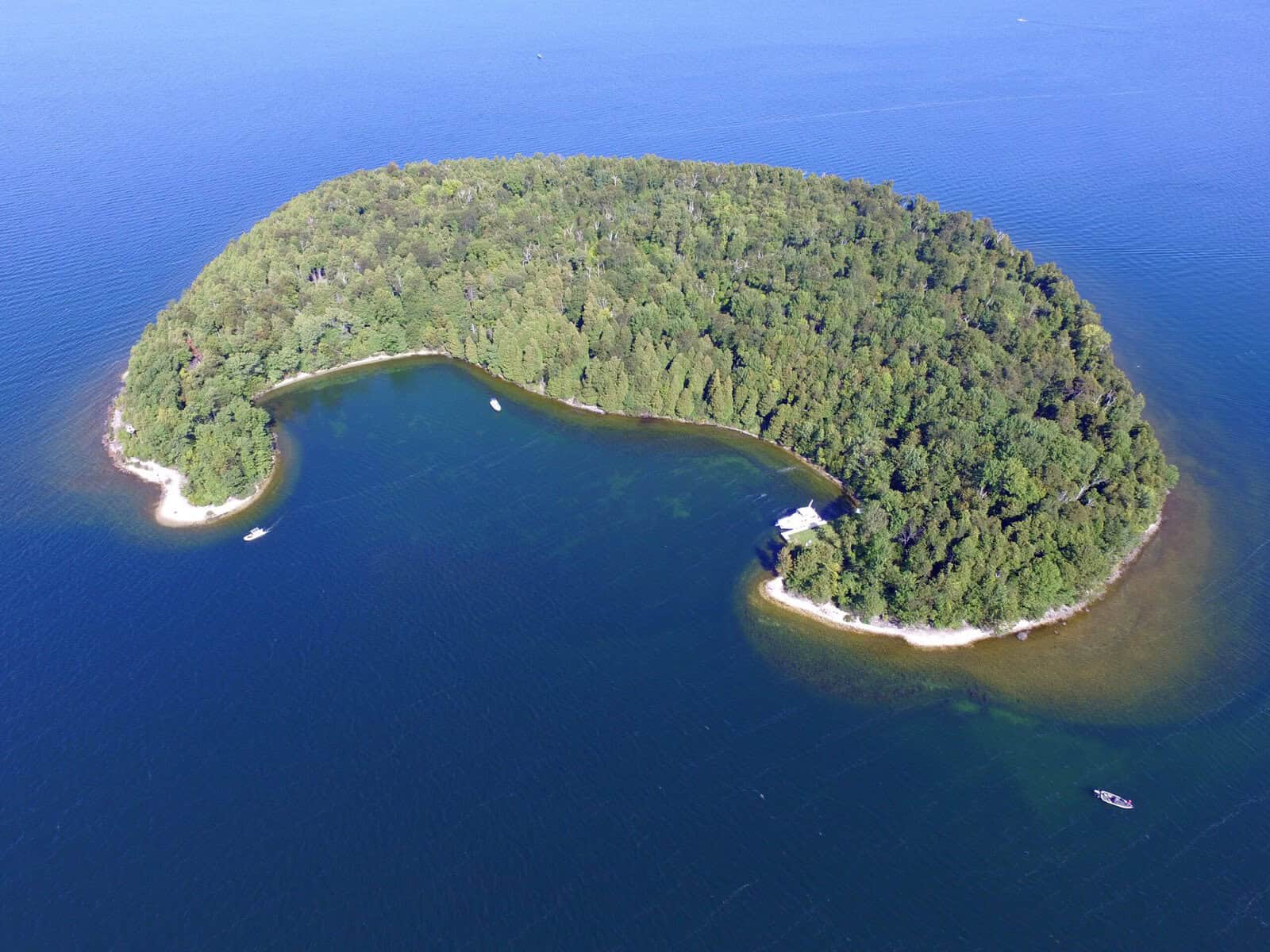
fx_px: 734
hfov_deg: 81.7
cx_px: 635
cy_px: 476
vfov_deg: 66.0
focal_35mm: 20
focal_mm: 3.6
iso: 100
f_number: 2.8
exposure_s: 1/330
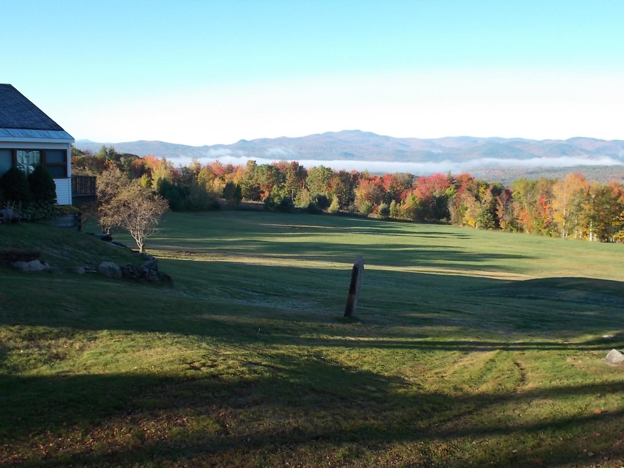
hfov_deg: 47.9
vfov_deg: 36.8
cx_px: 312
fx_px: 703
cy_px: 234
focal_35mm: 39
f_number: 3.9
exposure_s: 1/200
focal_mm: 6.9
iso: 80
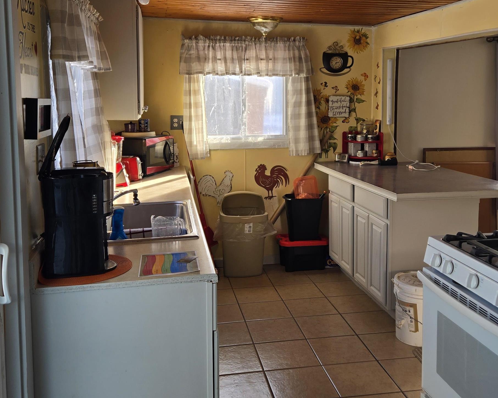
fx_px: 560
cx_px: 255
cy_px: 153
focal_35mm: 38
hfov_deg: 47.9
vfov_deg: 38.9
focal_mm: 5.4
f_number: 1.8
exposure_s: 1/180
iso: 32
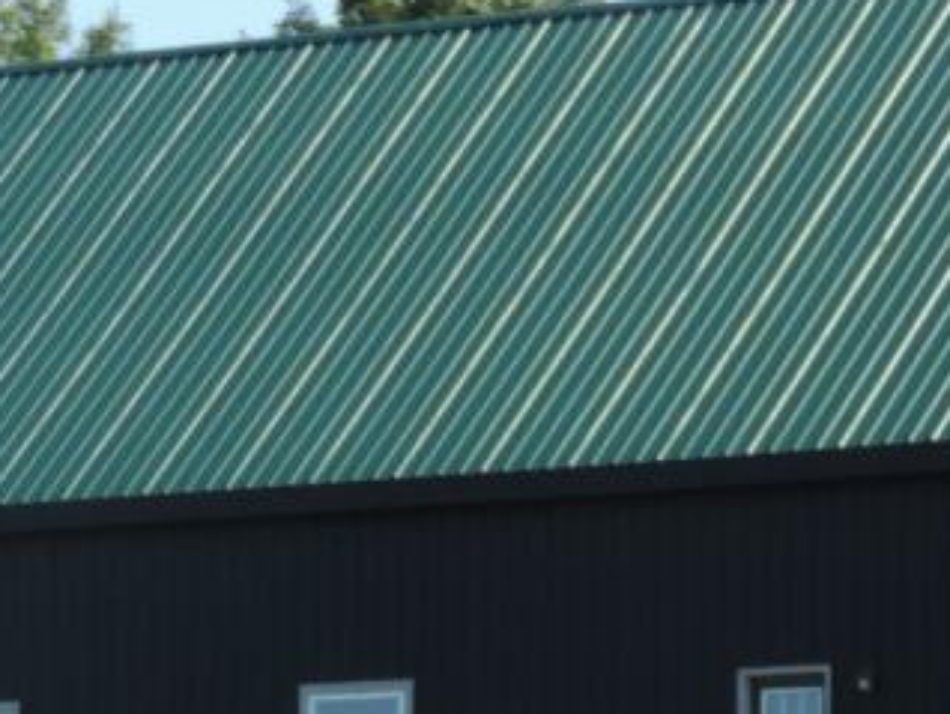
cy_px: 78
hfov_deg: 6.1
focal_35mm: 322
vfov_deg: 4.6
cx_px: 702
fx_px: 8844
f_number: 4.1
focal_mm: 17.8
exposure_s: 1/320
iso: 80
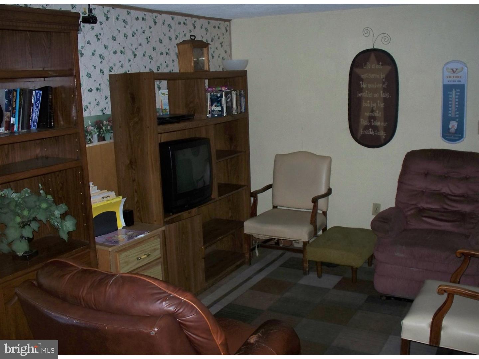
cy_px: 180
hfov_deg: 51.4
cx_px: 240
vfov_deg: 39.7
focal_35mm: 36
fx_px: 498
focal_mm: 7.54
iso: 200
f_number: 2.8
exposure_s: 1/30
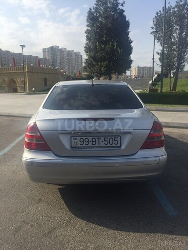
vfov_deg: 61.7
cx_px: 94
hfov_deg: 48.2
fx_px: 210
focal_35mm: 29
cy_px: 125
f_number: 2.2
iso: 32
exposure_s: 1/2198
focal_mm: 4.15
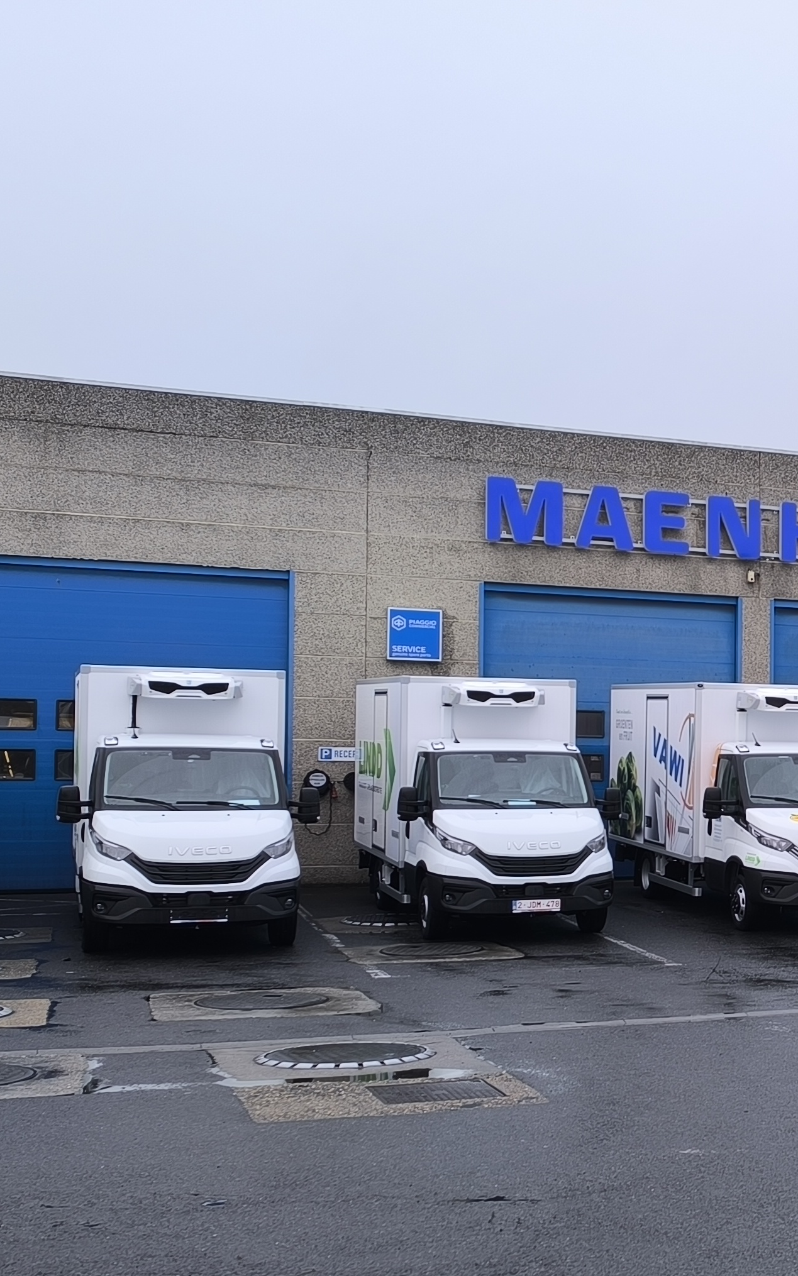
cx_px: 929
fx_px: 1705
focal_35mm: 49
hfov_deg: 24.2
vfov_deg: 40.9
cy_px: 740
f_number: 1.65
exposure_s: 1/100
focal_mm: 6.14
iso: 50
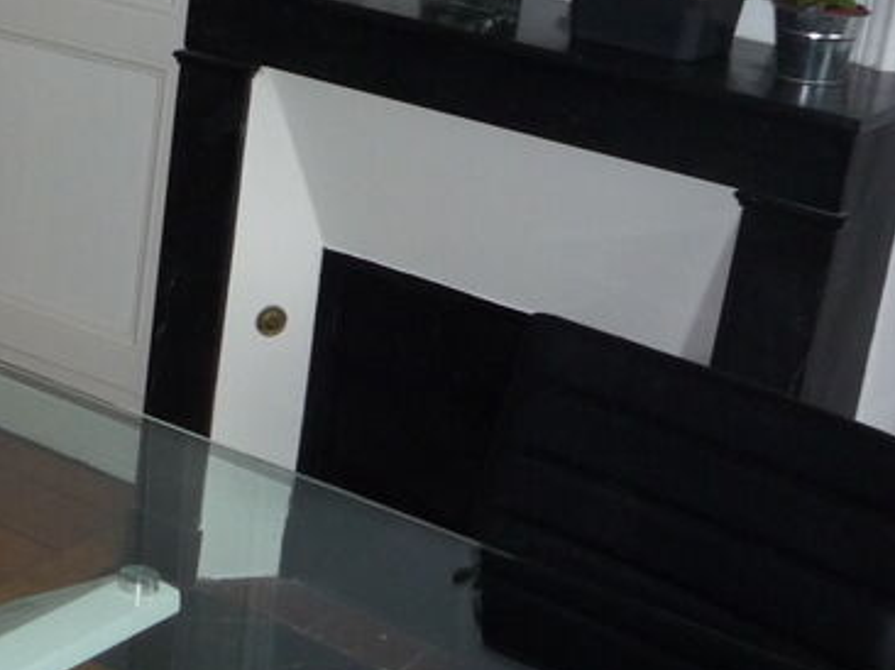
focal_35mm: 82
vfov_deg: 17.9
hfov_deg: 21.8
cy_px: 252
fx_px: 2119
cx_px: -230
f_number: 3.3
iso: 200
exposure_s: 1/30
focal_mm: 5.2
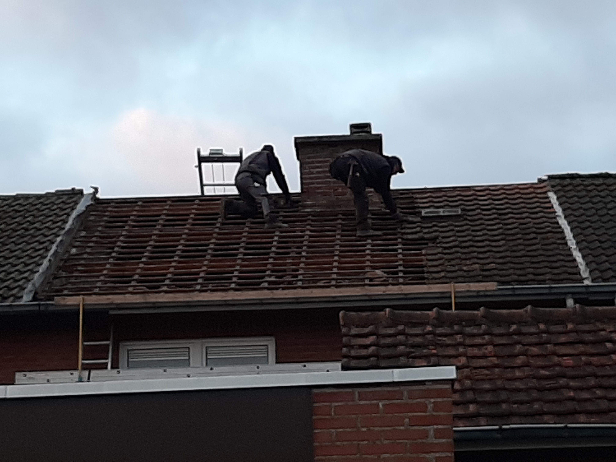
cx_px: 308
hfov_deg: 67.3
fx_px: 463
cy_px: 231
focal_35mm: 26
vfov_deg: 53.1
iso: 40
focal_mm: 3.93
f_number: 1.7
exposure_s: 1/60
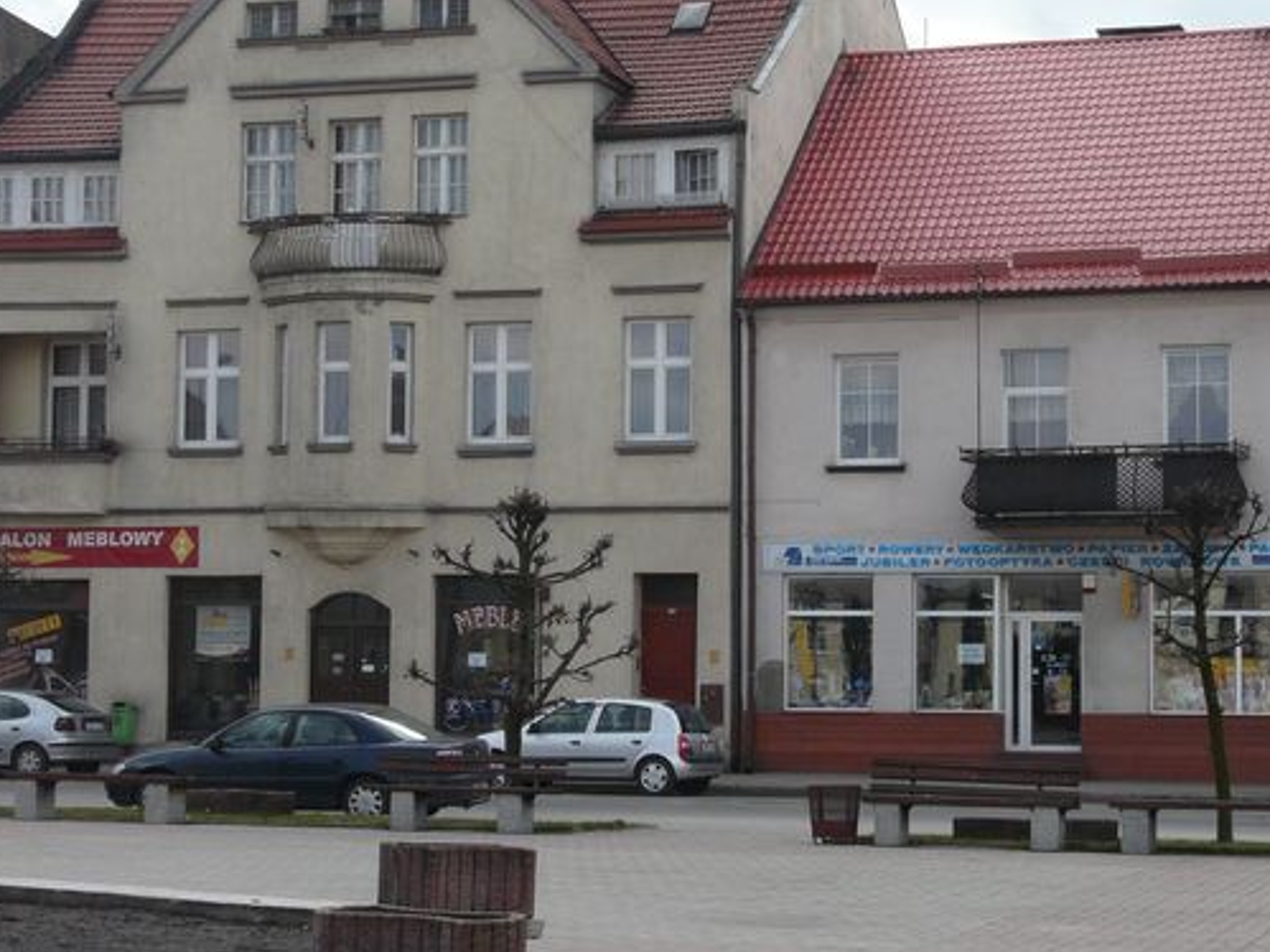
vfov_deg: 17.4
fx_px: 3118
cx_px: 715
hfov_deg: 23.0
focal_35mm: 85
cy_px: 435
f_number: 5.6
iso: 100
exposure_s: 1/250
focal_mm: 8.8
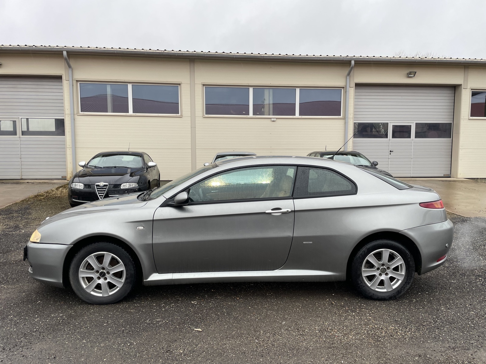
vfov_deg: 53.1
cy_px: 182
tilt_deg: -6.2
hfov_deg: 67.3
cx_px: 243
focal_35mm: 26
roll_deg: -1.1
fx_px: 365
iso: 32
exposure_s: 1/121
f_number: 1.6
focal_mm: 4.2
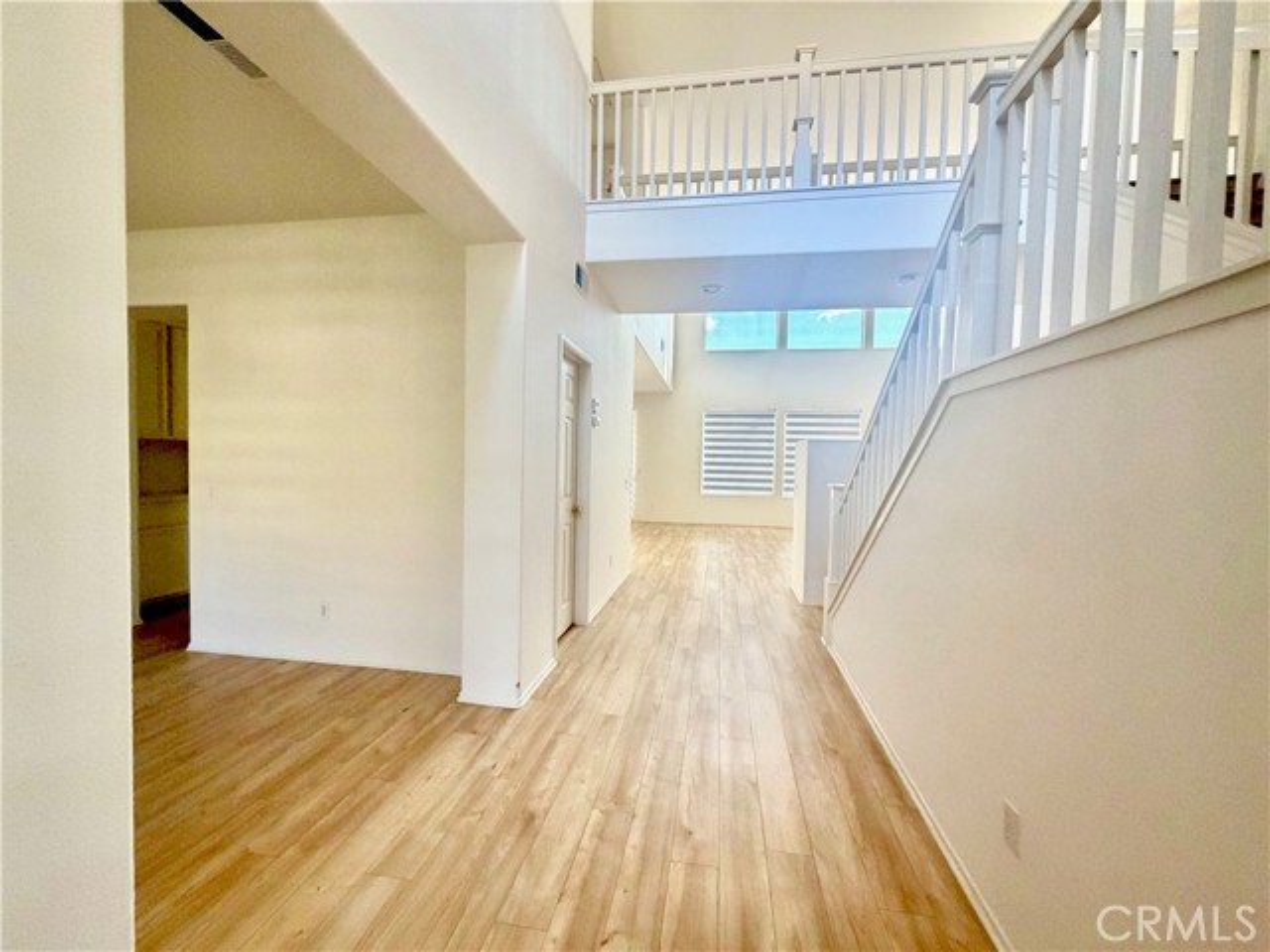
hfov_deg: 102.1
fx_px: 514
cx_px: 635
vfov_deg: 85.7
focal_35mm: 14
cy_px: 476
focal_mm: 2.22
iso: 320
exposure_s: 1/104
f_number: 2.2
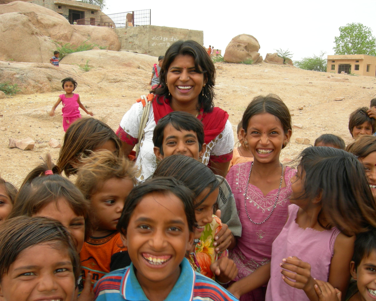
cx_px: 199
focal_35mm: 38
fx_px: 423
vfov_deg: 39.2
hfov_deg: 47.9
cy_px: 152
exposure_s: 1/84.2
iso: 64
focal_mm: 7.5
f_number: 5.4
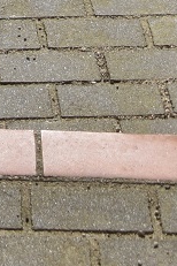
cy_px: -594
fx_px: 2081
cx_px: -192
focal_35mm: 282
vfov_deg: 6.5
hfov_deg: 4.8
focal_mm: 29
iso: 200
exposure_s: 1/320
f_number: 9
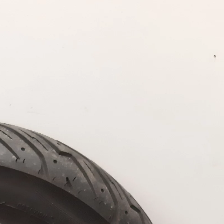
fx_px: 556
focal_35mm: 76
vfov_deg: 19.9
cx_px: -39
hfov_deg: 21.3
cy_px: 330
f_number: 1.7
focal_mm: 3.93
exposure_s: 1/50
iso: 400
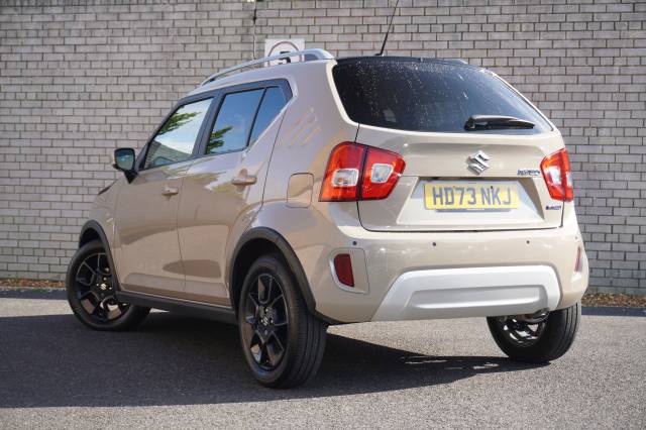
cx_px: 323
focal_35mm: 58
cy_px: 215
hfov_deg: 34.2
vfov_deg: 23.2
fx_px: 1049
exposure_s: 1/160
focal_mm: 39
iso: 160
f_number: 5.6
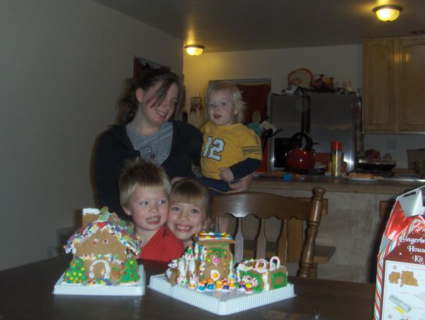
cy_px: 160
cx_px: 212
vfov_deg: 35.2
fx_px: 504
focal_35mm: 41
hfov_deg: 45.7
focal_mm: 6.5
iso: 100
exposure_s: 1/60
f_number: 3.5
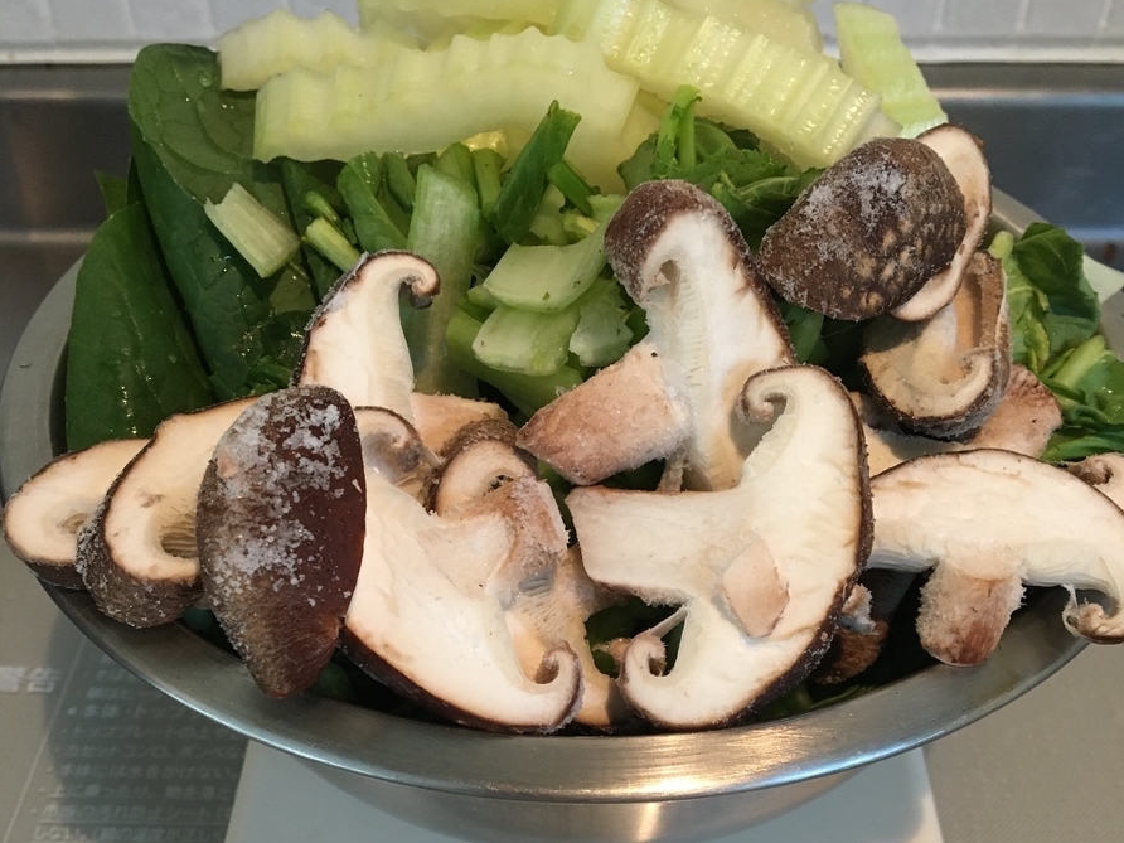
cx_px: 562
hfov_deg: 47.9
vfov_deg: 35.7
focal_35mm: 39
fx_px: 1266
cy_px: 668
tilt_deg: -47.3
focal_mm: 4.15
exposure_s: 1/30
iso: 125
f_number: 2.2
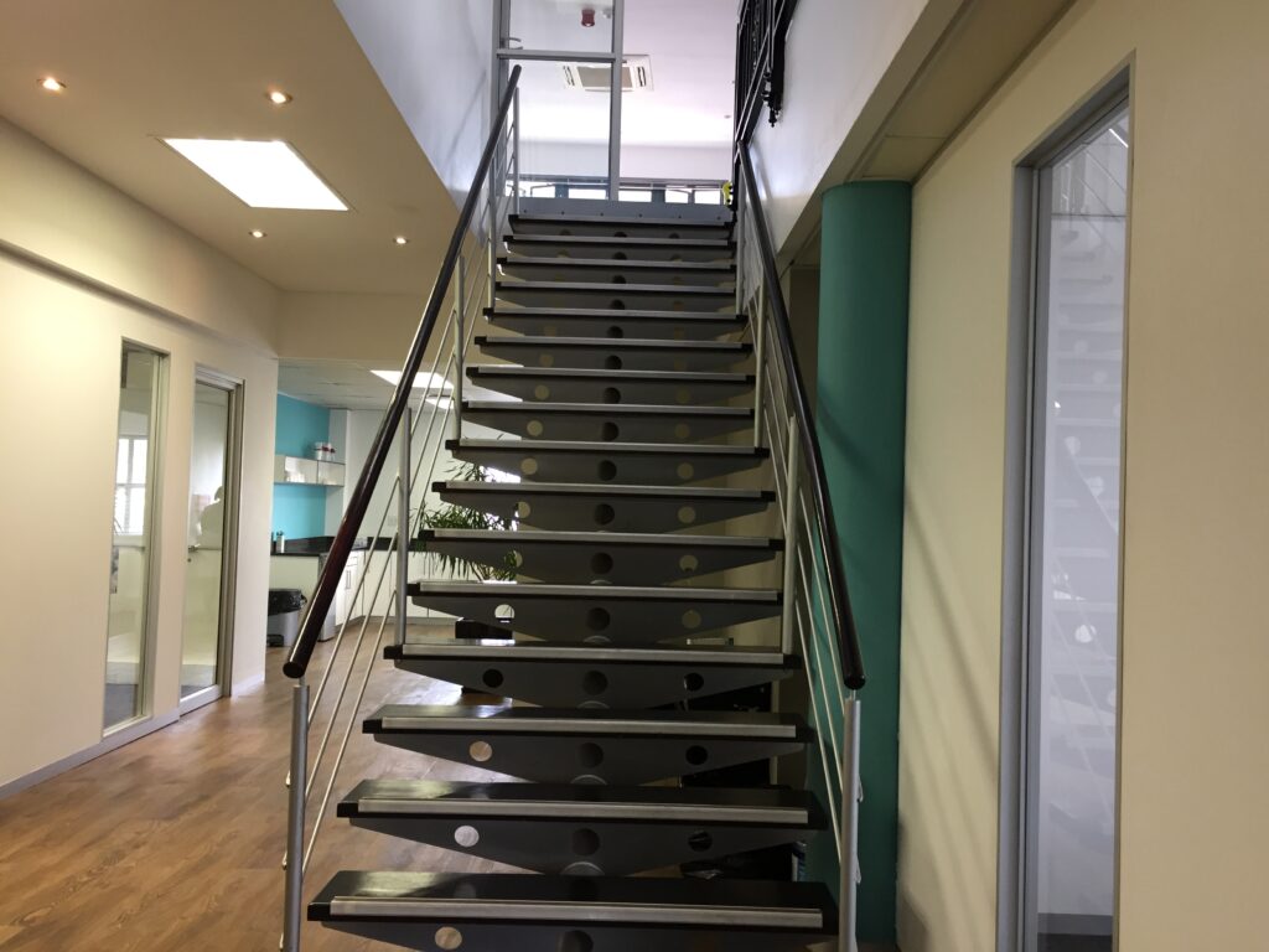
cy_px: 476
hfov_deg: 61.7
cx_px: 634
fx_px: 1063
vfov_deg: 48.2
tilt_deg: -0.1
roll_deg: -3.0
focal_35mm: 29
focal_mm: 4.15
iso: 125
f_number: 2.2
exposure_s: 1/33
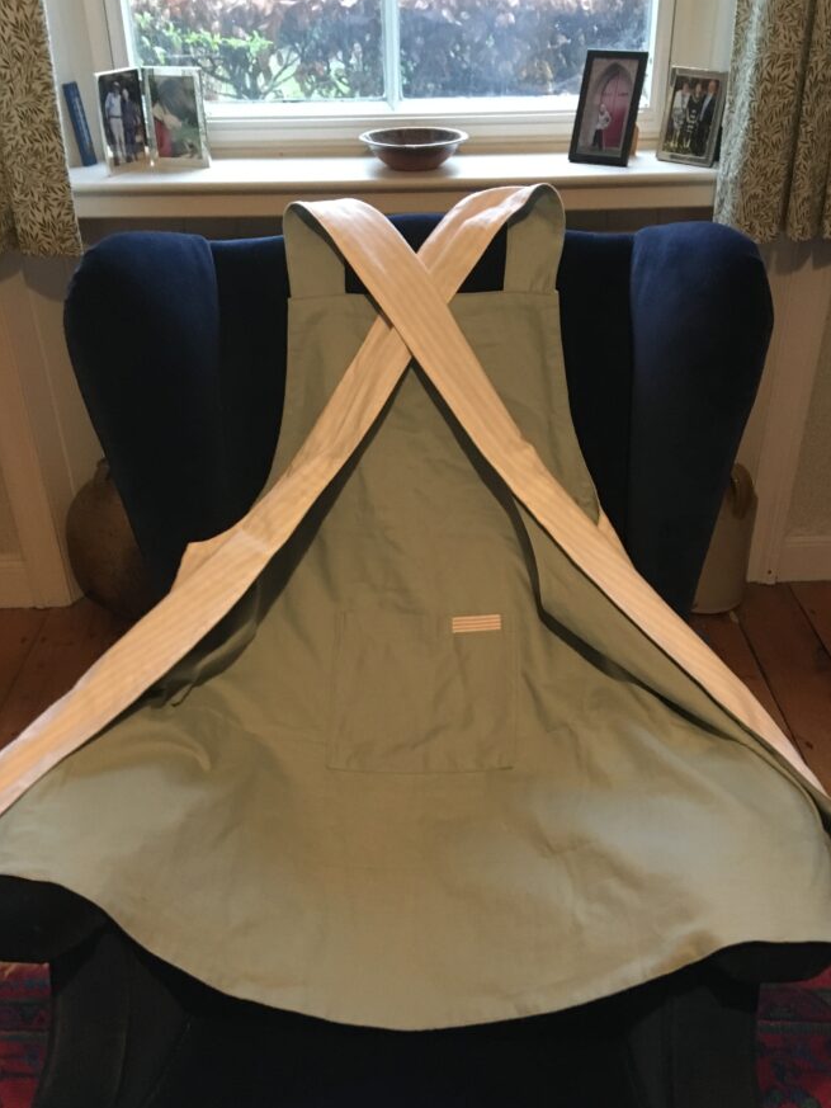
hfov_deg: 41.8
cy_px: 589
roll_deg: +1.8
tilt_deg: -32.4
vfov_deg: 53.9
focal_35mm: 34
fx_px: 1088
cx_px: 425
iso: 250
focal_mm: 4.15
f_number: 2.2
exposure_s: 1/17
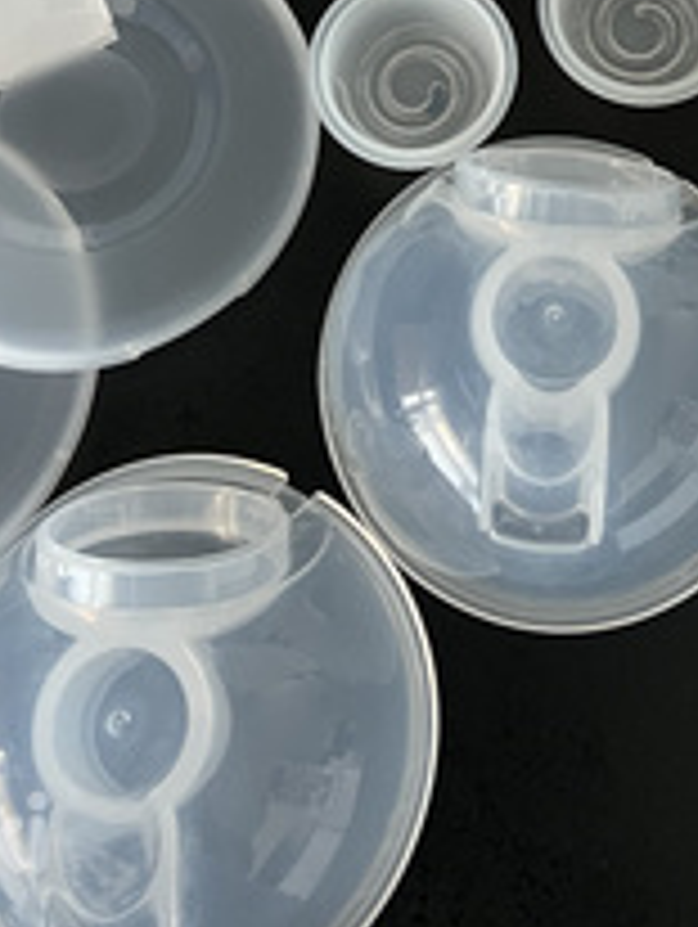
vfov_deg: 27.6
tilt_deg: -63.2
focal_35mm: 63
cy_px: -135
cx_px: 444
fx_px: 1690
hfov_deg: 23.3
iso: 400
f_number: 1.5
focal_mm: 5.7
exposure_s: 1/60
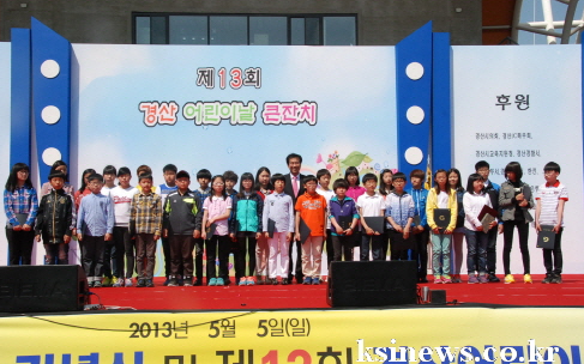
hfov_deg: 45.3
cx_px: 290
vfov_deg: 29.2
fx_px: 700
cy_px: 192
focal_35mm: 44
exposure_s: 1/800
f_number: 14
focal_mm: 28
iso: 800
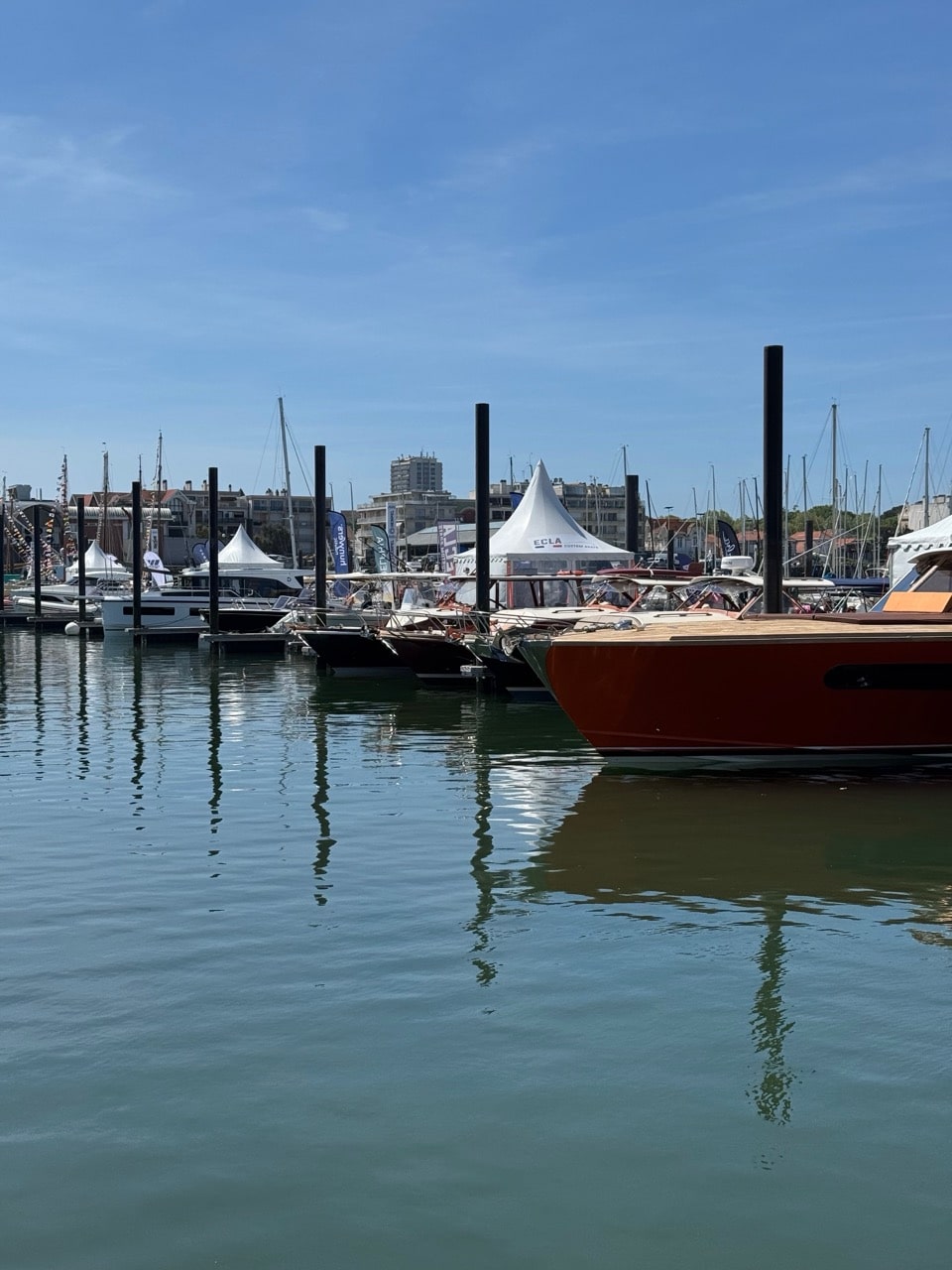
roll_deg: +0.3
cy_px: 635
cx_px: 476
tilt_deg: -1.8
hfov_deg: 30.3
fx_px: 1760
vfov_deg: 39.7
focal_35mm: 48
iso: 64
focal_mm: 6.76
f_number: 1.78
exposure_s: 1/7092
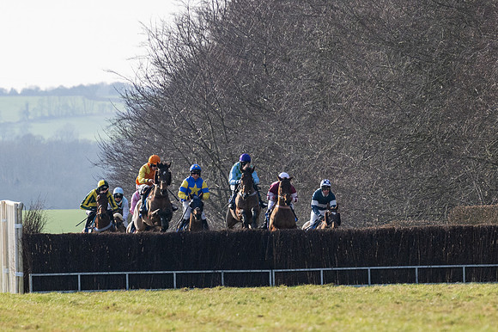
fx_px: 7565
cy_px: 251
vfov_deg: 2.5
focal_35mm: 547
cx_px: 308
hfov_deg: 3.8
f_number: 4
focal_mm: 210
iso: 400
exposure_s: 1/3200
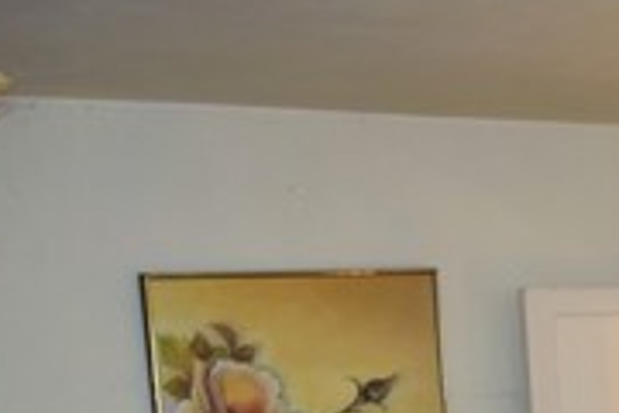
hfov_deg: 15.7
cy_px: 587
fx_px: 2111
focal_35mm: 123
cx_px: 832
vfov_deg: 10.8
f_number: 3.8
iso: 400
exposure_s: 1/30
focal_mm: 23
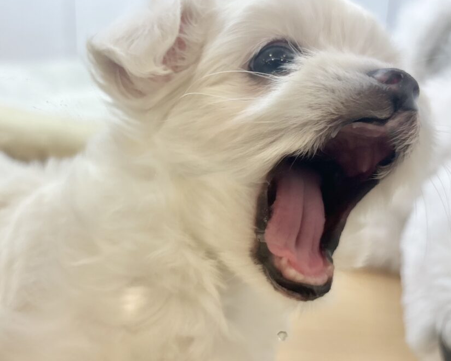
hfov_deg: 49.0
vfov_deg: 40.1
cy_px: 170
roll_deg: -0.7
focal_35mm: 37
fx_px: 494
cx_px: 205
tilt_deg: -16.5
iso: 64
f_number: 1.6
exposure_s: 1/100
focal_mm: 5.96
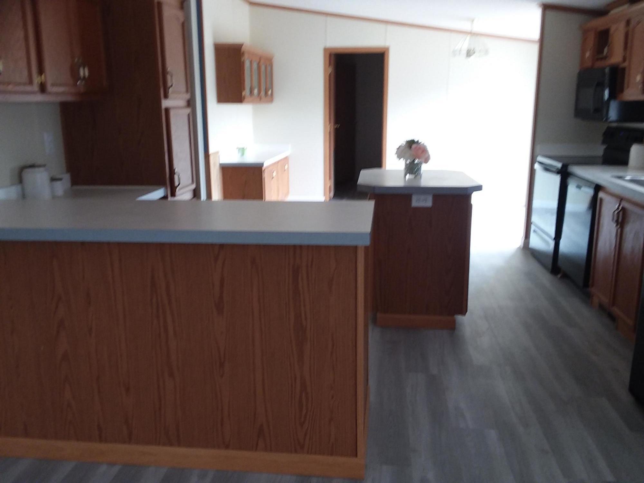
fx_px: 540
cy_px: 242
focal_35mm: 29
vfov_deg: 48.2
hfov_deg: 61.7
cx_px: 322
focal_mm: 2.47
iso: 64
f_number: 1.9
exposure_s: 1/30
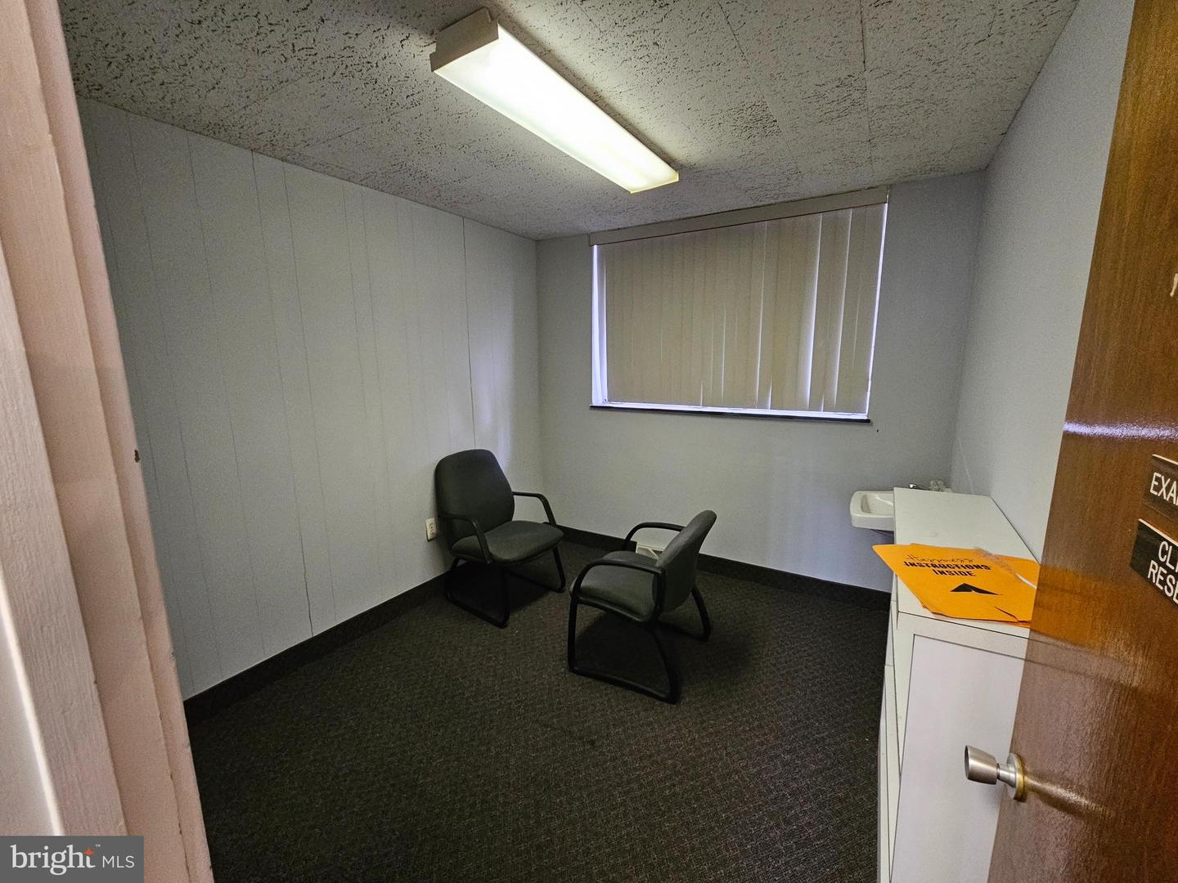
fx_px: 442
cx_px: 589
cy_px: 442
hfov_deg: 106.2
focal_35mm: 13
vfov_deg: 89.9
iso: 640
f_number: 2.2
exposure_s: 1/24
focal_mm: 2.2
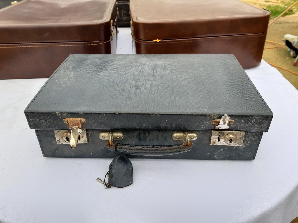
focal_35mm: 27
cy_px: 112
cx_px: 149
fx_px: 232
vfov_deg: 51.4
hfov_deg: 65.3
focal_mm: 3.93
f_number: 1.7
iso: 40
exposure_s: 1/197
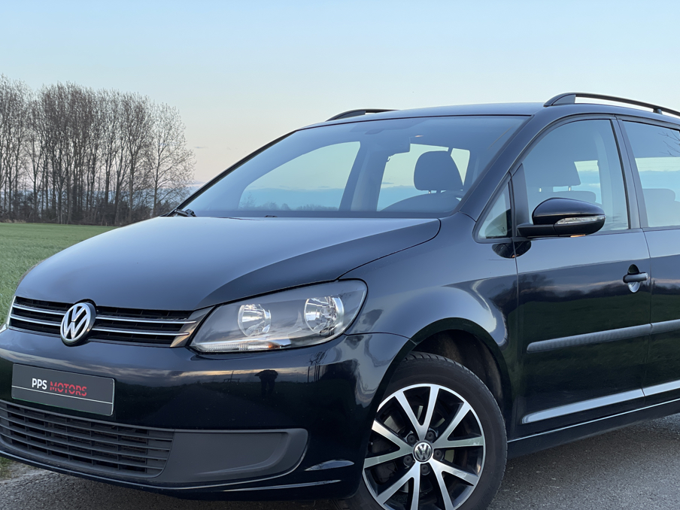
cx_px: 316
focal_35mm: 58
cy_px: 279
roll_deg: -1.6
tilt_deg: -1.7
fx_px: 1139
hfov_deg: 33.2
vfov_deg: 25.2
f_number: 2
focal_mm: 6
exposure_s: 1/122
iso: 32
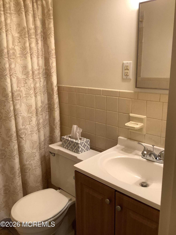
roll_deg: +0.4
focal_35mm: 31
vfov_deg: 58.4
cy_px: 118
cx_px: 88
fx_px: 210
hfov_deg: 45.4
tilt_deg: -12.9
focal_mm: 3.3
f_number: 2.4
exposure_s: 1/60
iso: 100
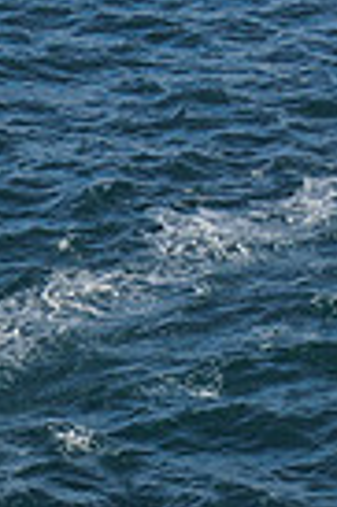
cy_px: 342
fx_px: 2970
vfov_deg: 9.8
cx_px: 170
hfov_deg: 6.5
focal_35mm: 211
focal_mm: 8.6
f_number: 3.8
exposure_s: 1/800
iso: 100
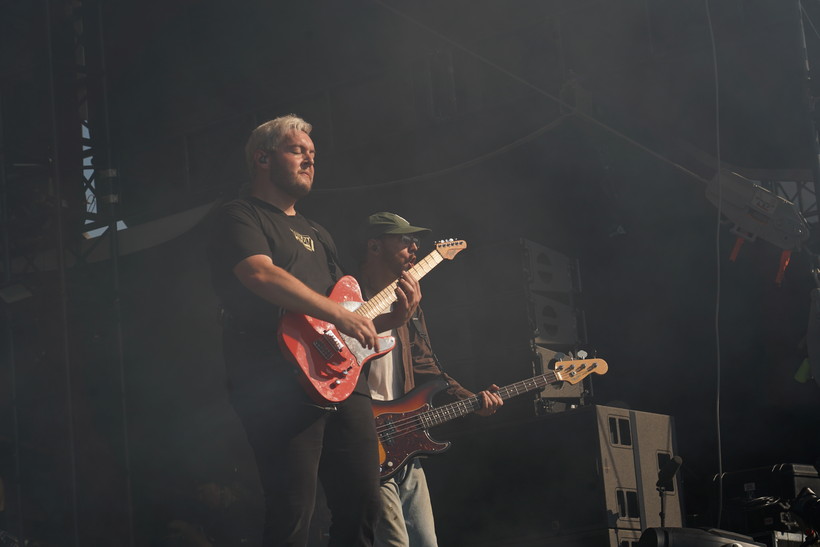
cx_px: 410
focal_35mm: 105
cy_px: 274
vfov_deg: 13.0
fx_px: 2391
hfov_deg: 19.5
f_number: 8
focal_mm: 105
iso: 100
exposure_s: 1/500
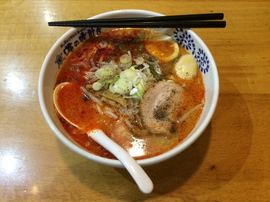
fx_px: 226
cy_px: 101
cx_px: 135
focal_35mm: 29
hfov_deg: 61.7
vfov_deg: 48.2
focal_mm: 4.15
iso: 125
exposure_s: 1/30
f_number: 2.2
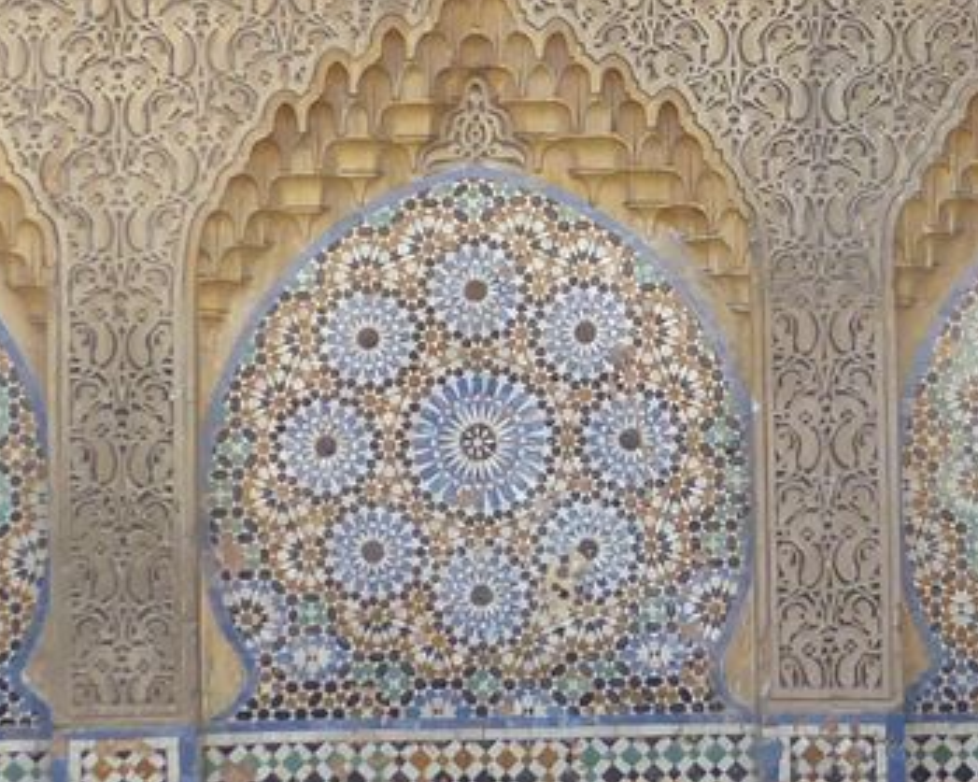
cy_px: 177
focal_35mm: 161
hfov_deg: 12.0
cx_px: 703
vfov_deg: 9.6
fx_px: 4659
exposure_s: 1/60
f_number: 3.7
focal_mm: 6.3
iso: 100
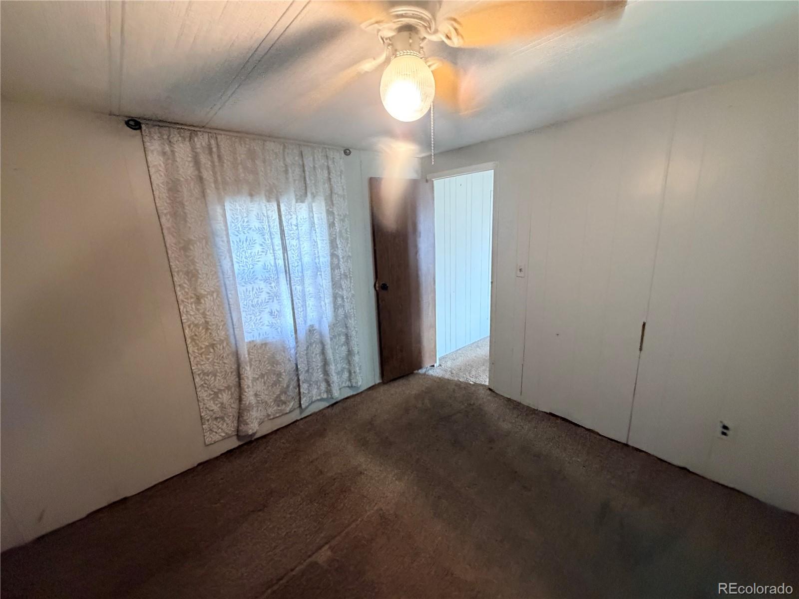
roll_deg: +1.8
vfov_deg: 85.7
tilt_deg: -12.6
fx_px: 323
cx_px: 400
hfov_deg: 102.1
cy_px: 300
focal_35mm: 14
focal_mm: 2.22
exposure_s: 1/60
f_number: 2.2
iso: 640
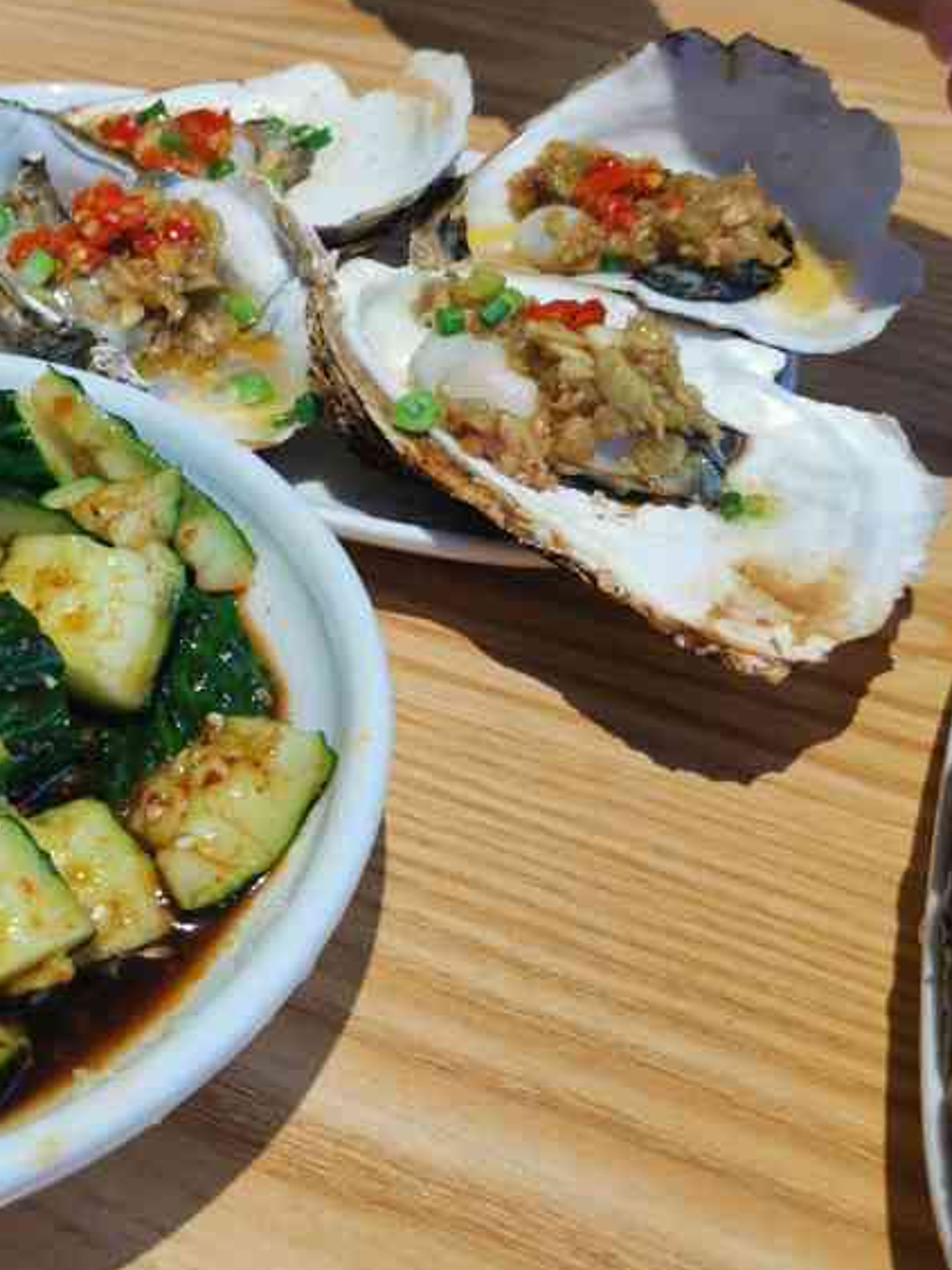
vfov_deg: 43.4
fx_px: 1577
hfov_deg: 33.2
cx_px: 284
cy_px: 445
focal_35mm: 43
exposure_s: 1/100
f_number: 1.8
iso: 125
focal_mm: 4.75
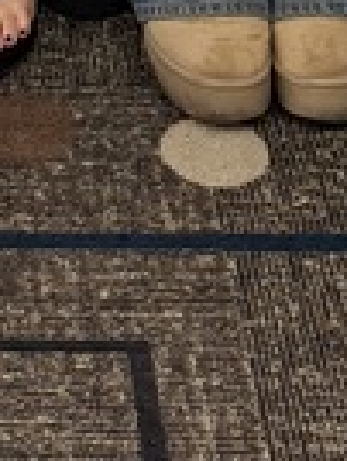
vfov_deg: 8.1
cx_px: -192
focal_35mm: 183
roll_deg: +0.9
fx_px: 2438
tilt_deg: -6.2
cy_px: -1190
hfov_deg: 8.0
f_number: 1.78
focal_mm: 6.76
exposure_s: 1/60
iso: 200
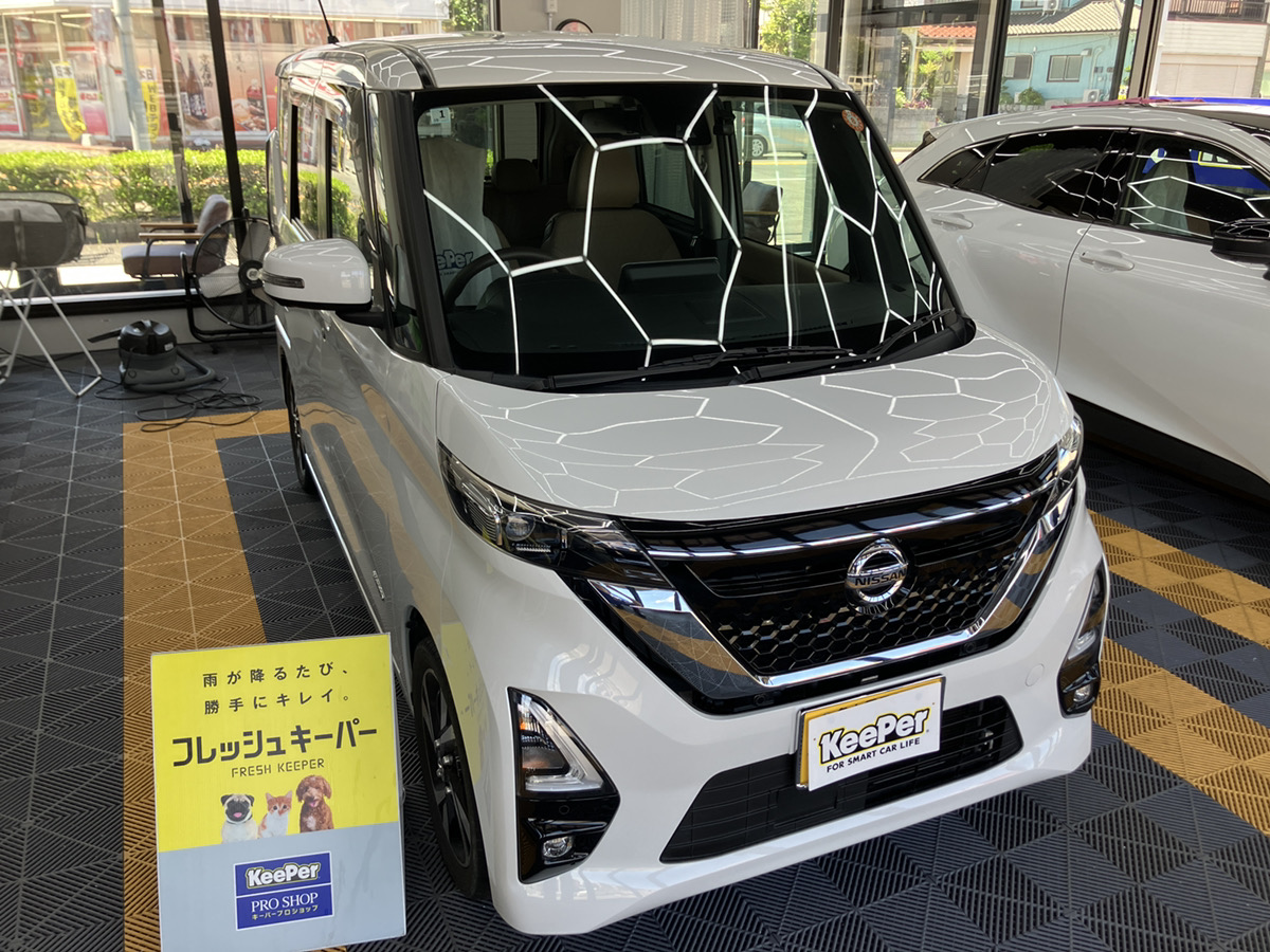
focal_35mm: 28
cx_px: 635
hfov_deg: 63.4
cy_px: 476
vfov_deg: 49.7
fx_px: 1027
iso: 25
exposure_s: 1/137
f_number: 1.8
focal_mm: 3.99
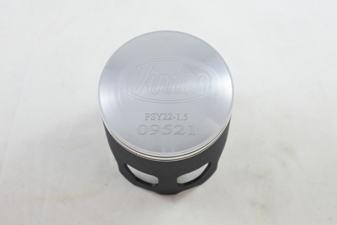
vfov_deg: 27.5
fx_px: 459
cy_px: 112
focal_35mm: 49
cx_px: 168
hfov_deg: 40.3
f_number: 4.5
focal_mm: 18.4
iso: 640
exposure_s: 1/125
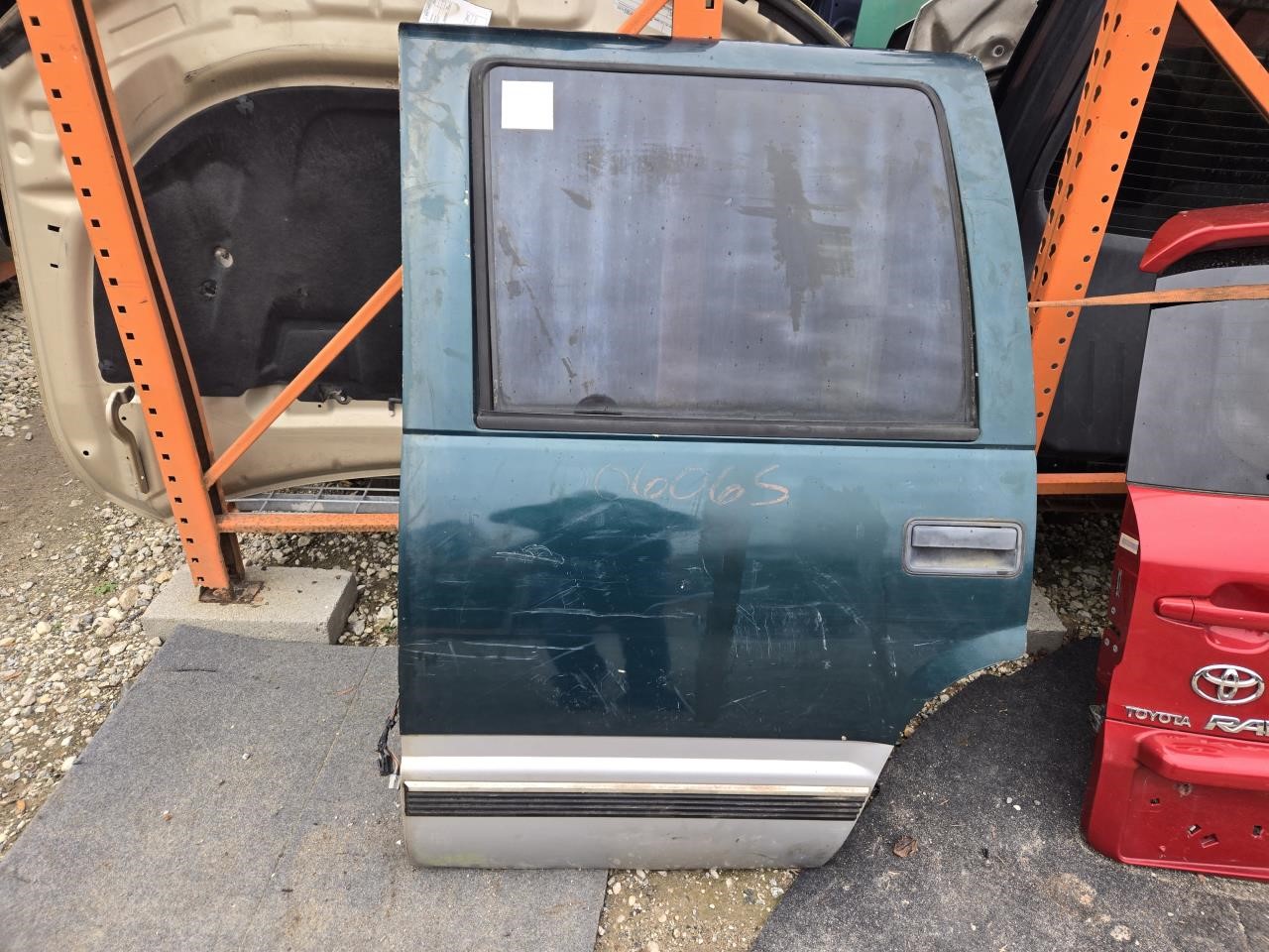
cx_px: 634
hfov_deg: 73.9
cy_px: 476
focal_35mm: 23
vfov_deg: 58.9
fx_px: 843
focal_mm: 5.4
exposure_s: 1/180
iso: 50
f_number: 1.8
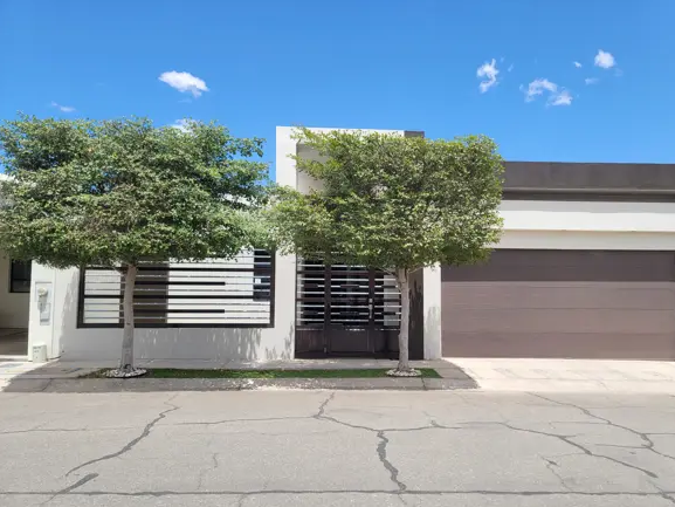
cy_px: 261
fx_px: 507
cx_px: 346
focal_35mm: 26
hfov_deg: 67.3
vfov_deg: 53.1
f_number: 1.8
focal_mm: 7
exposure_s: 1/679
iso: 20
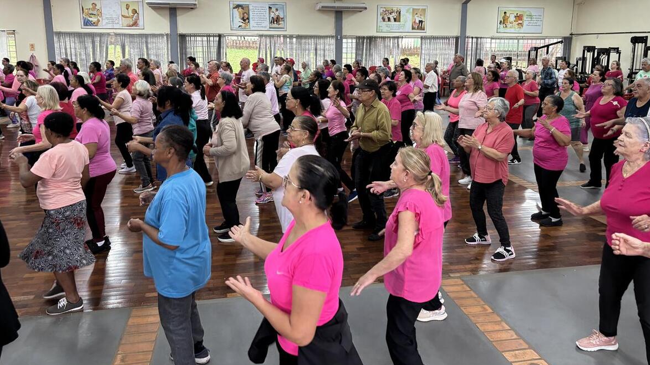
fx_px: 500
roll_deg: -0.6
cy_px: 125
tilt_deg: -8.6
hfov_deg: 66.1
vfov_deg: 39.7
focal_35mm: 29
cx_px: 323
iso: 160
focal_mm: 5.96
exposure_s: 1/60
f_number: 1.6
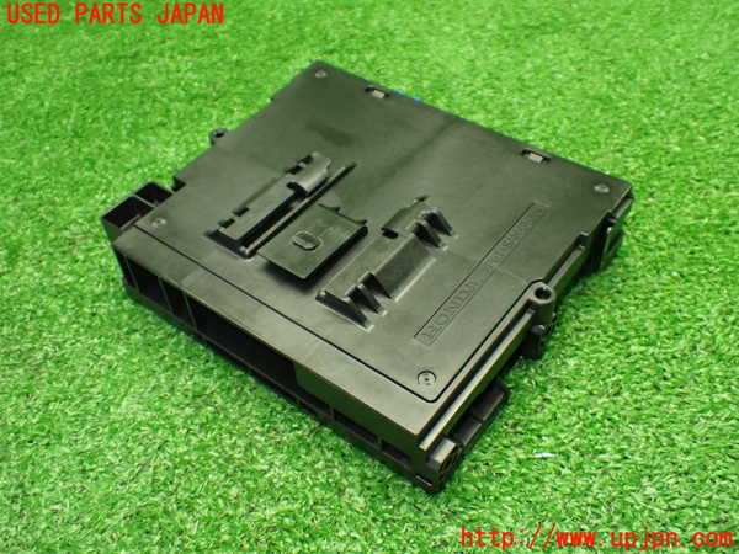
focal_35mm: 36
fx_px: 769
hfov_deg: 51.4
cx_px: 370
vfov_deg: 39.7
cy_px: 277
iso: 800
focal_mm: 6.37
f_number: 2.5
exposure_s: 1/100
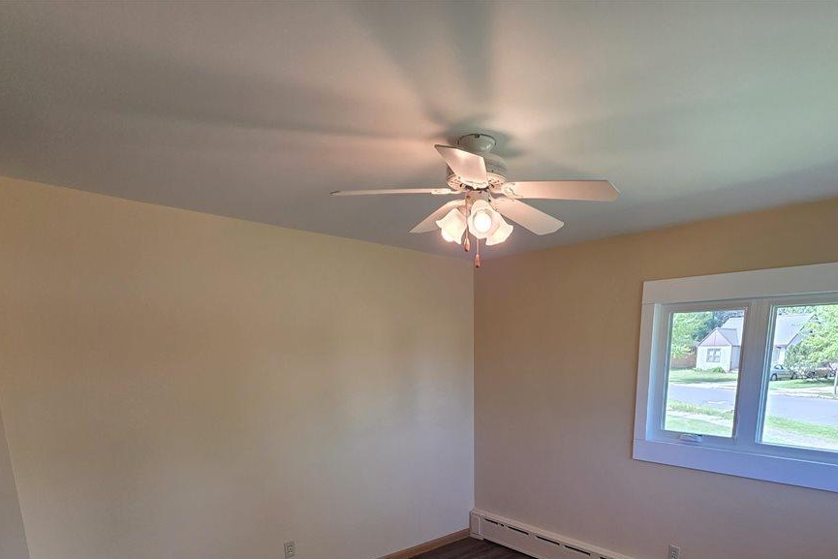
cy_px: 461
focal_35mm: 20
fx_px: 466
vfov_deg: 56.6
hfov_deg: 83.0
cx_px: 500
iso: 125
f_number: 1.9
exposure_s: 1/120
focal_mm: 2.2
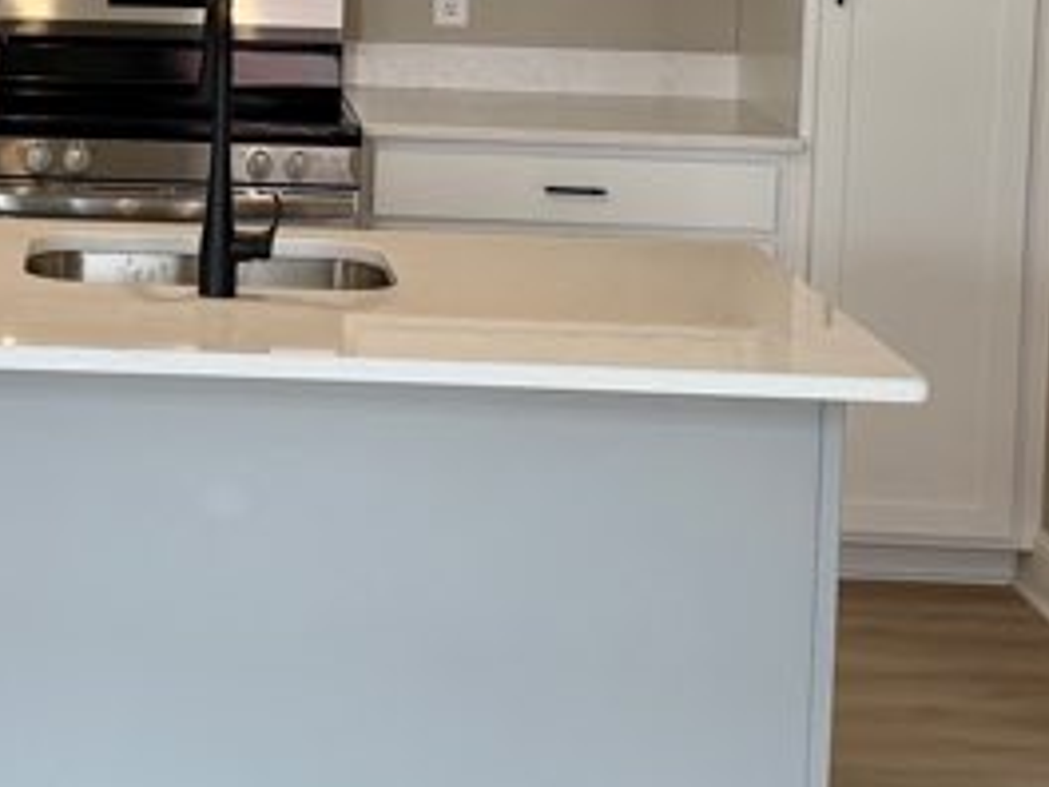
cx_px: 64
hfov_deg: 21.0
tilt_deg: -3.8
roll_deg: -1.7
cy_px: -40
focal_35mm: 91
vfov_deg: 15.9
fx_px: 2758
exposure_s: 1/121
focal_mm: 6.76
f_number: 1.78
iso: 160
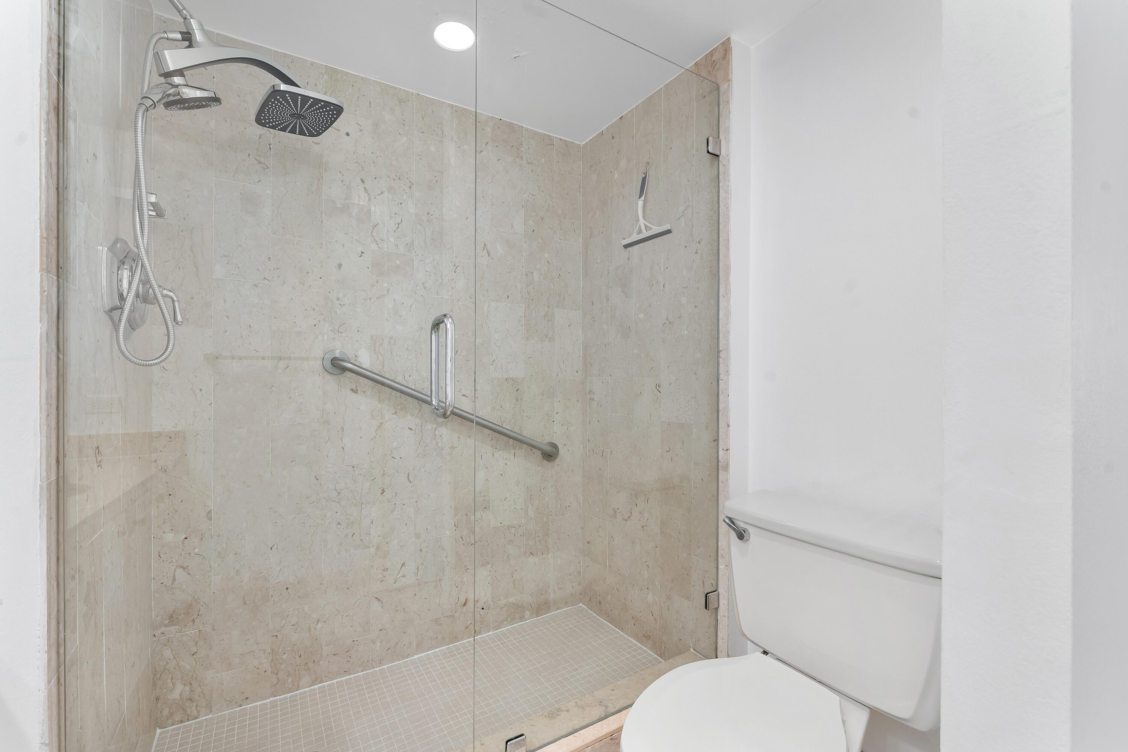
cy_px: 376
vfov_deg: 77.0
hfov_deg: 100.0
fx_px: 473
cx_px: 564
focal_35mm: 15
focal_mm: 15.1
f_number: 9
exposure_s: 1/15
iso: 500
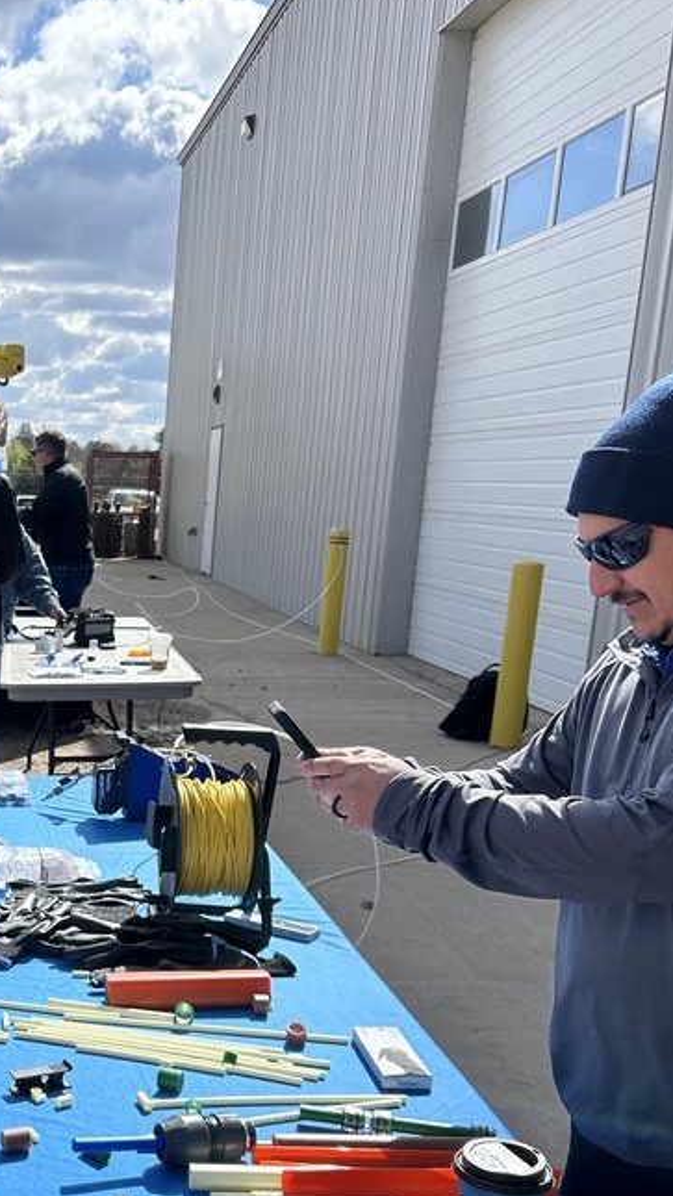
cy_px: 847
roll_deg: +0.5
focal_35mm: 45
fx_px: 1427
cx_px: -26
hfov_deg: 25.1
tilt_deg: -12.8
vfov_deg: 44.4
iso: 50
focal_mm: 5.7
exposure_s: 1/4444
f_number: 1.5
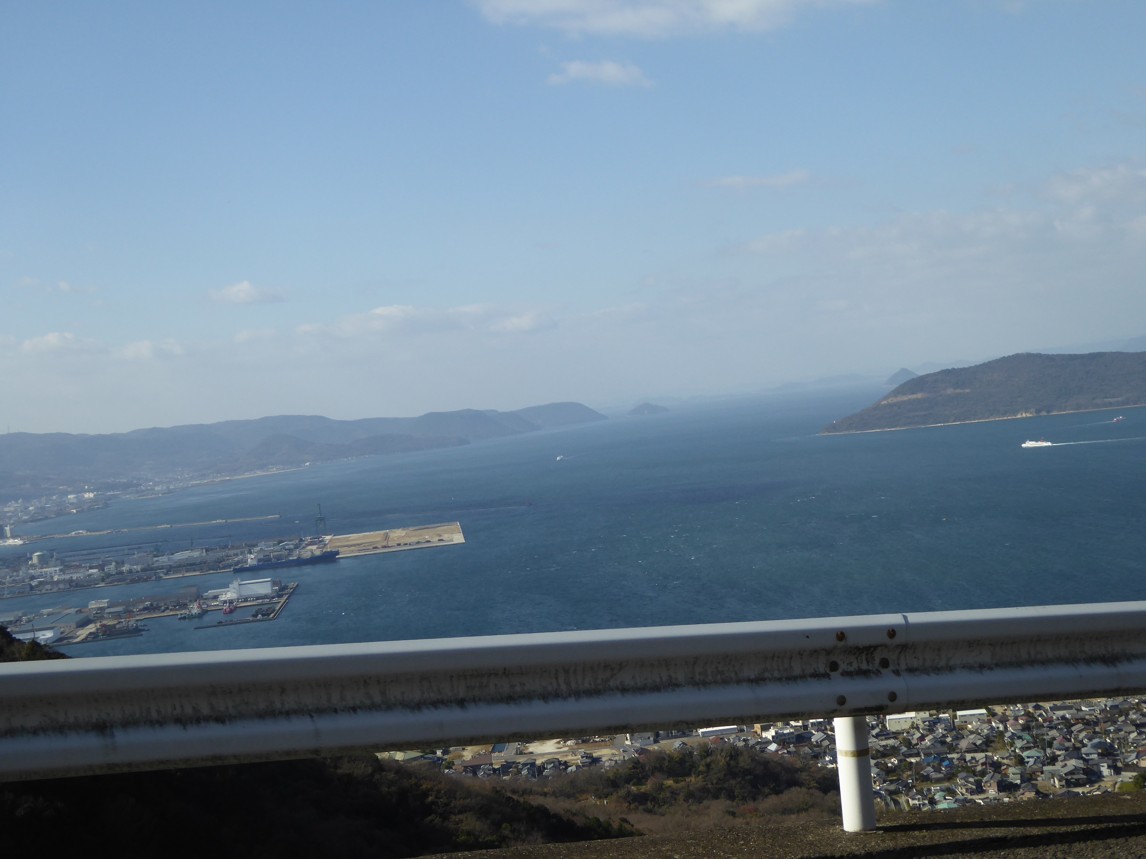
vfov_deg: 27.5
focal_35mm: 53
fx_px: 1755
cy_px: 430
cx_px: 573
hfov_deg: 36.2
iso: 100
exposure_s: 1/800
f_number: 4.1
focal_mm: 9
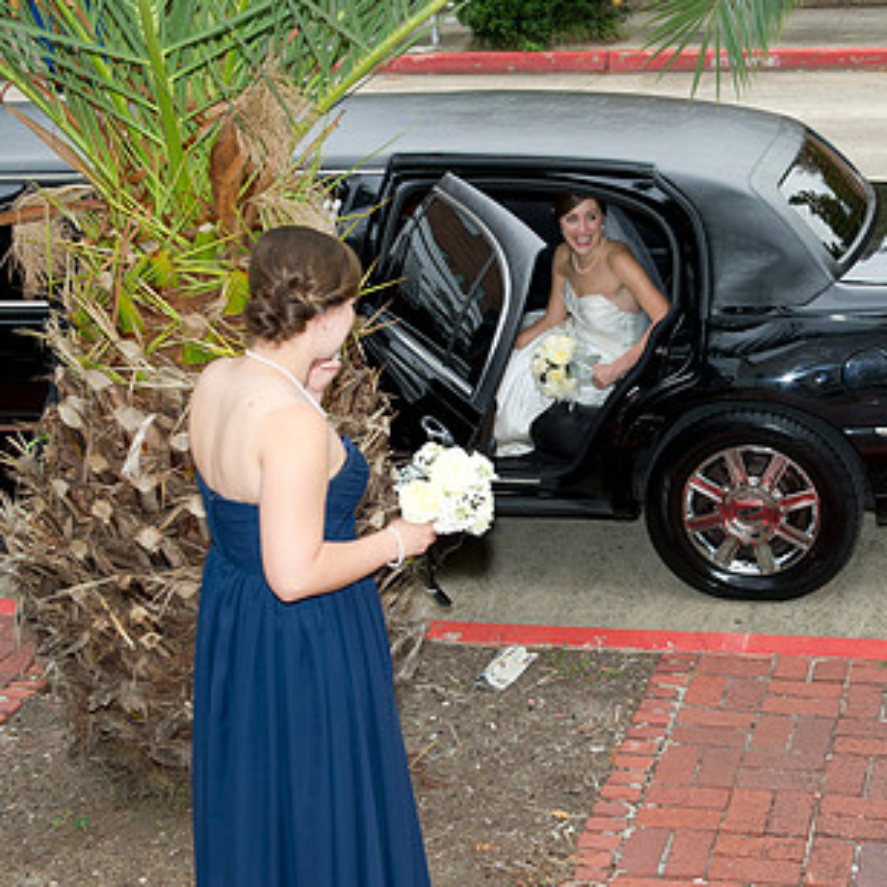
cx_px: 641
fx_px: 1768
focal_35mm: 61
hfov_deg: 27.8
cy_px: 370
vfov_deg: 28.1
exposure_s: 1/160
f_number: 4
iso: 400
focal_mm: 38
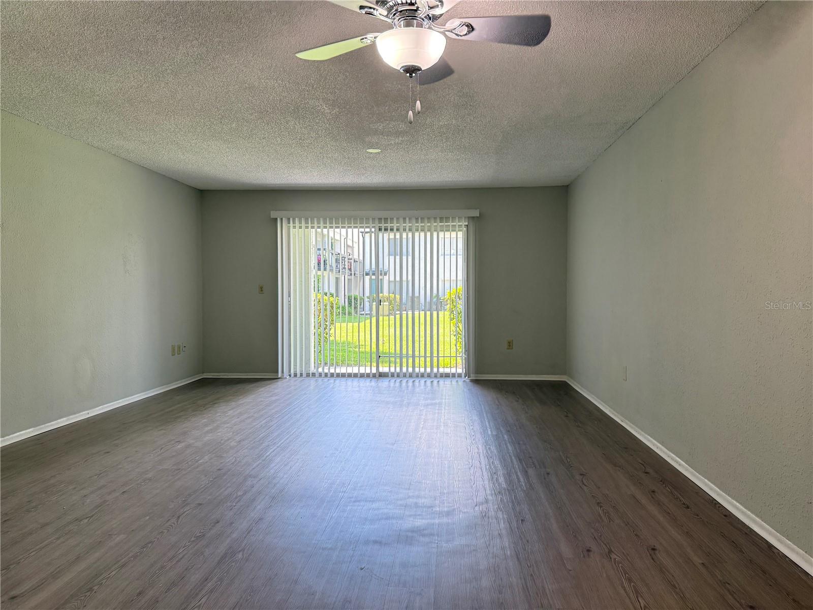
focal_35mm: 24
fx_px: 564
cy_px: 305
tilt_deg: -0.8
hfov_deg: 71.6
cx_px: 406
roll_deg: +0.3
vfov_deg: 56.8
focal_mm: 6.76
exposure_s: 1/120
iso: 200
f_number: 1.78
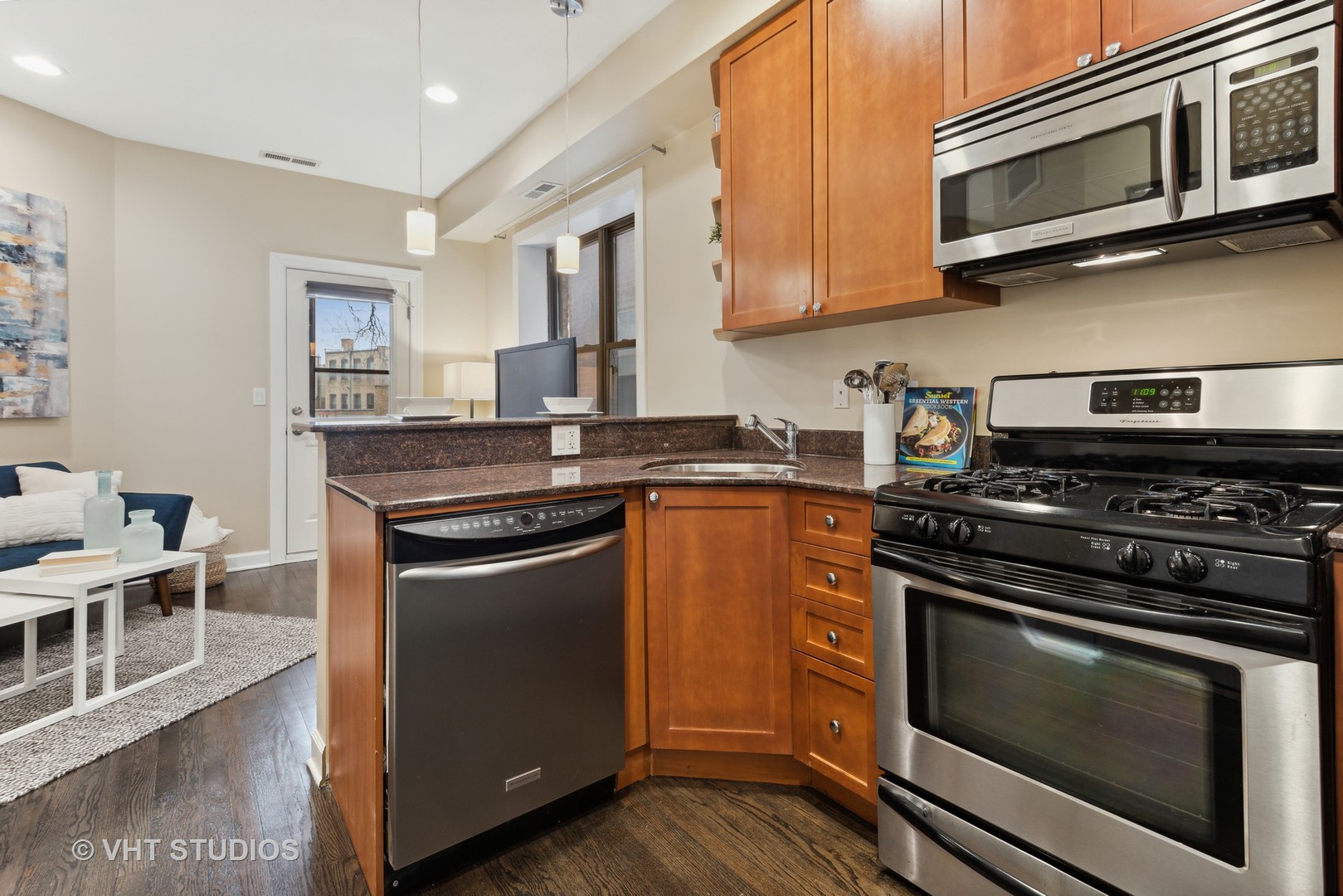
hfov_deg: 96.7
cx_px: 672
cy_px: 448
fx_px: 597
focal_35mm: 16
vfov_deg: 73.8
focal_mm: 16
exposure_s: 1/15
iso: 400
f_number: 8
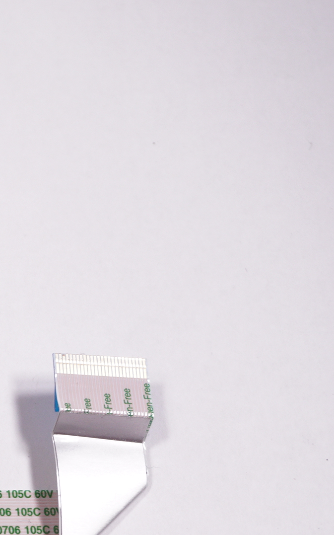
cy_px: 462
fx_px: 1864
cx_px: -319
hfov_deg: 9.6
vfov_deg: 16.1
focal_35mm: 128
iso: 400
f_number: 5.6
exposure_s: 1/250
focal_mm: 30
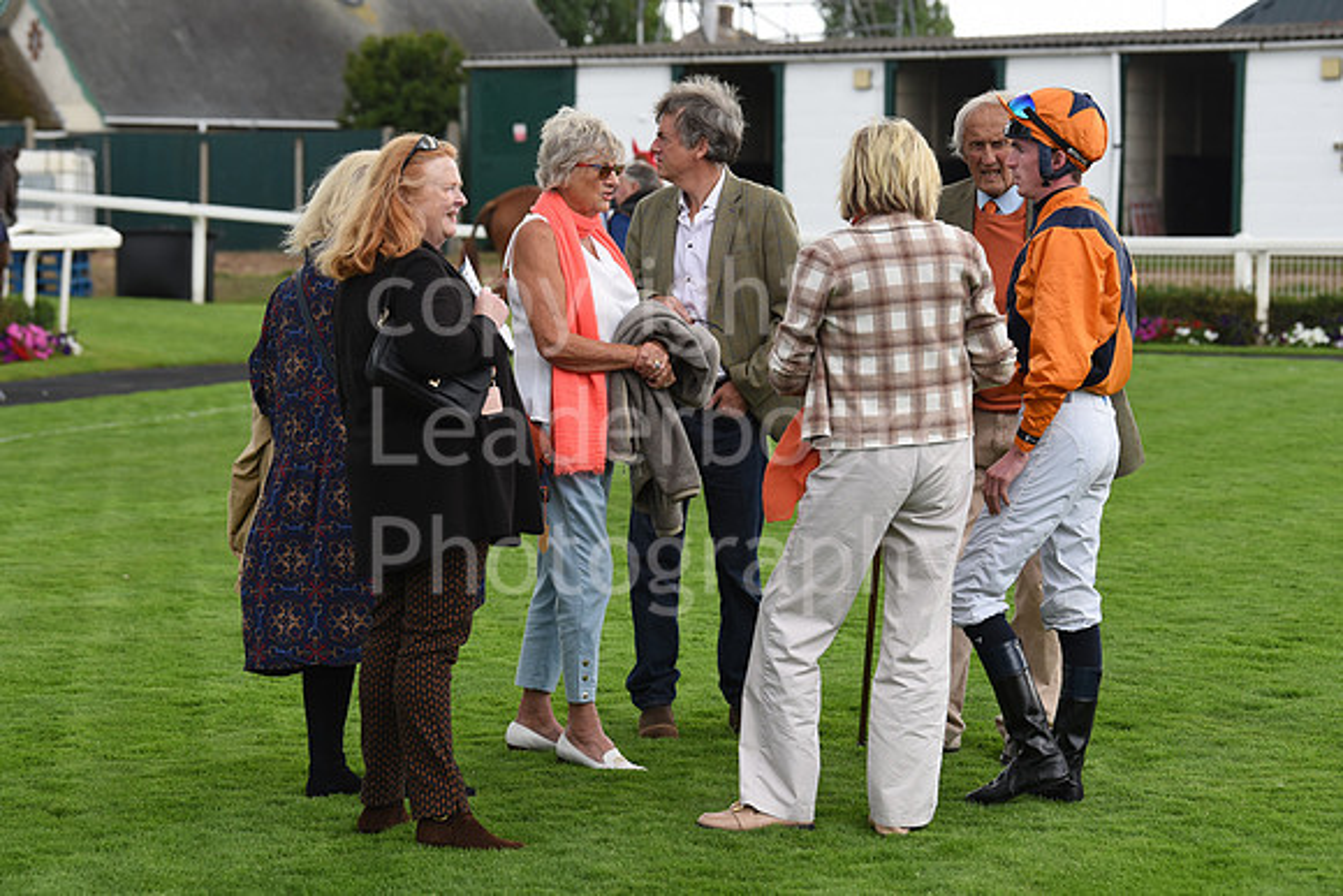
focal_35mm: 110
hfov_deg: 18.6
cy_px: 448
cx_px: 672
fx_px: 4104
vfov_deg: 12.5
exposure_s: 1/1250
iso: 640
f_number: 5
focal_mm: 110
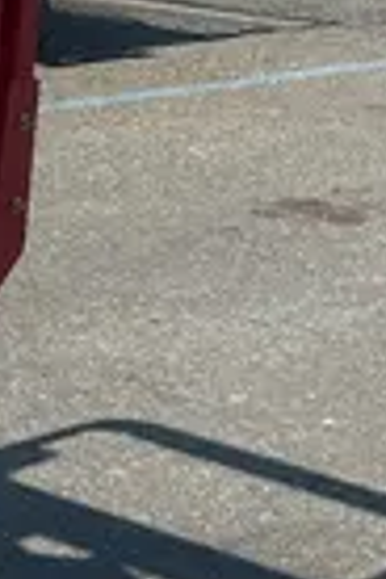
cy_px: 191
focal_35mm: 144
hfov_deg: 8.6
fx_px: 2316
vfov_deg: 14.2
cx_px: -571
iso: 50
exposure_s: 1/3165
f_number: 1.5
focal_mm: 5.7
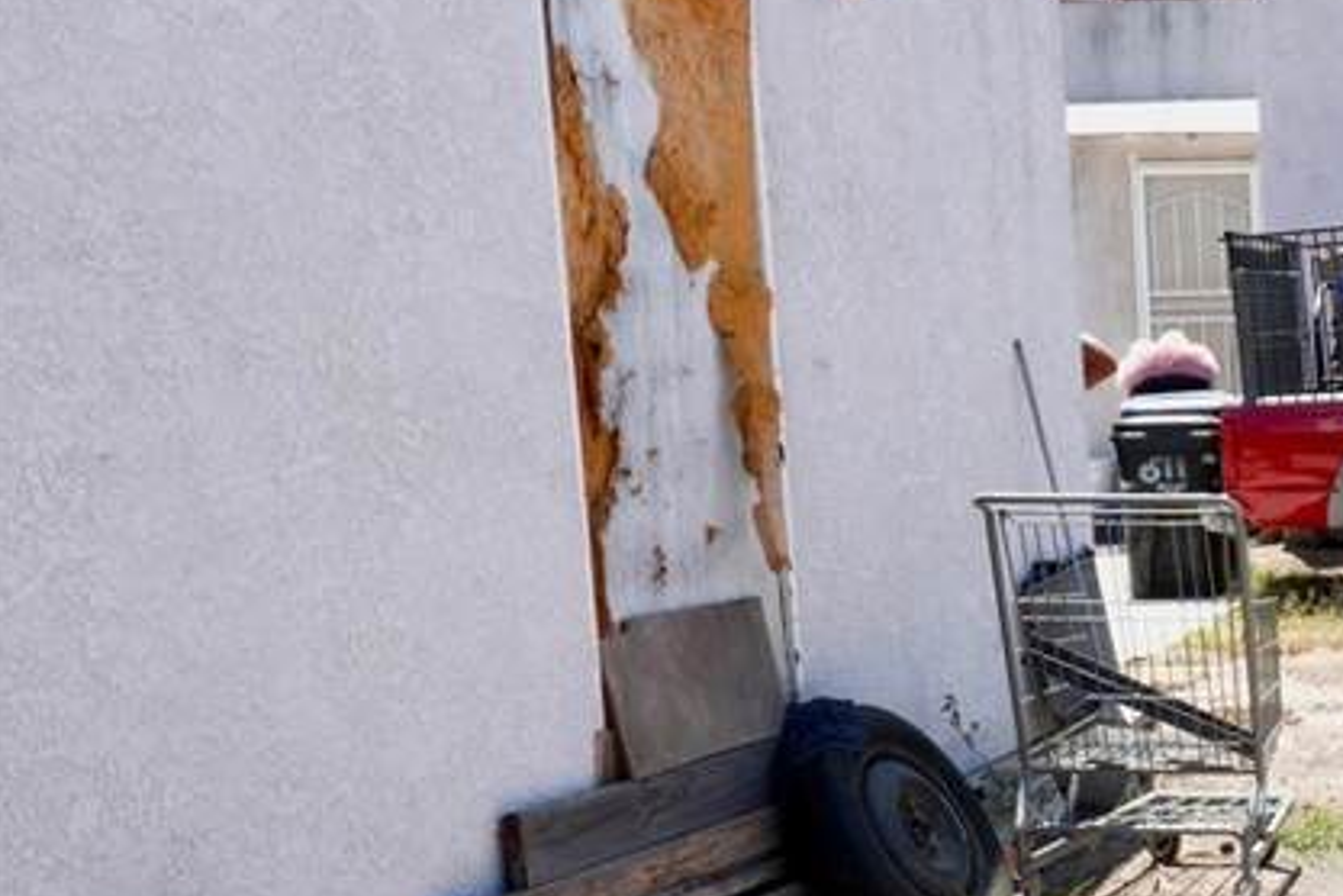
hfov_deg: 29.0
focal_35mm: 59
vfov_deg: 22.6
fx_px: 2201
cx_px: 1636
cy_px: 743
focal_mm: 16
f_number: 22
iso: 800
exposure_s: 1/60
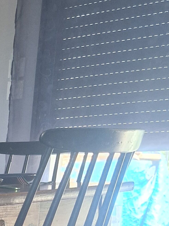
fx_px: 618
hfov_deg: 13.3
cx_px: -177
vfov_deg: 17.9
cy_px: 361
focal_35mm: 95
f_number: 1.8
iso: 200
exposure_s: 1/100
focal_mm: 5.4
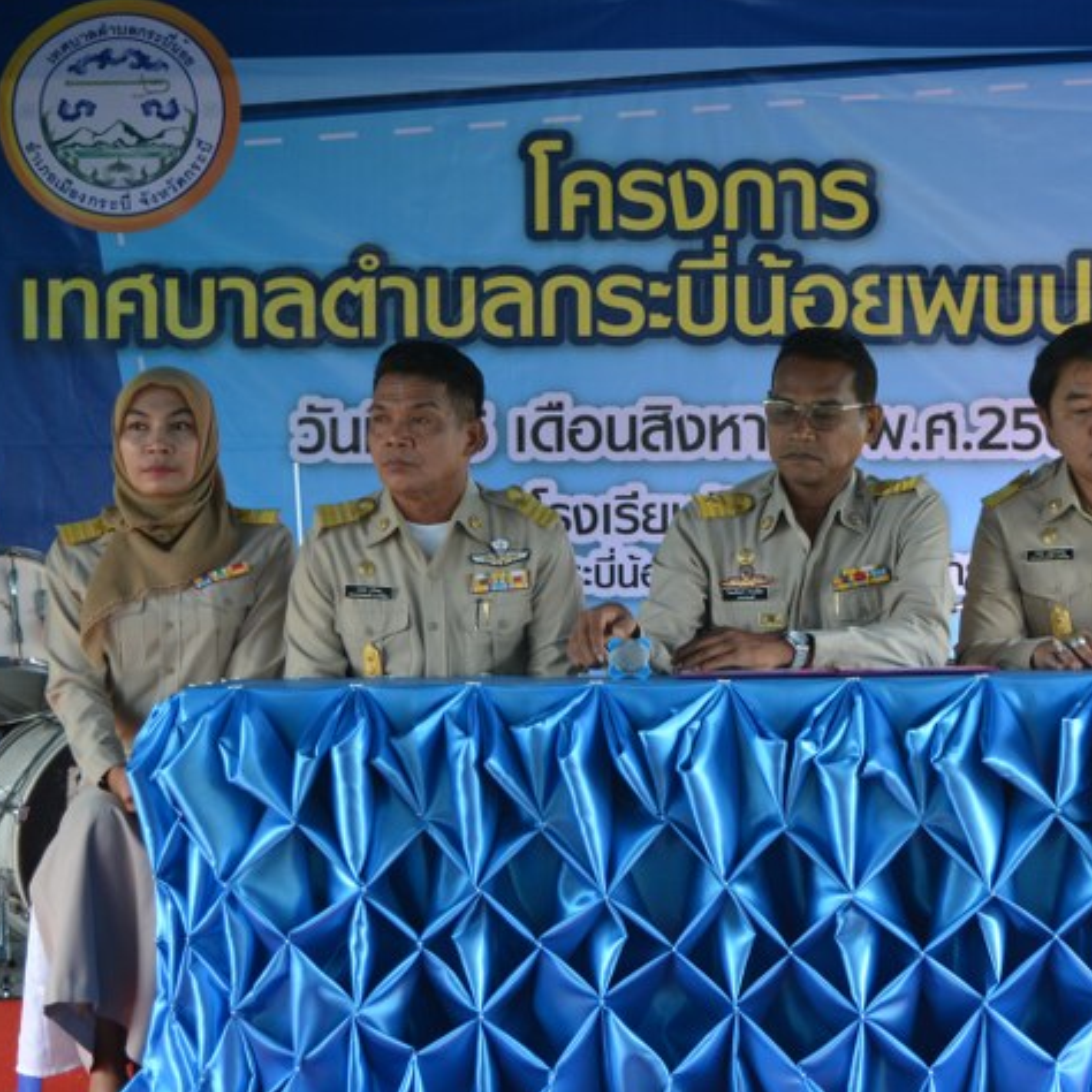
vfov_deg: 20.2
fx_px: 3069
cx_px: 816
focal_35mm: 86
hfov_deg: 20.0
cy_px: 589
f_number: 5
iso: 400
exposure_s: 1/100
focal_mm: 40
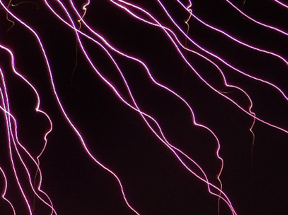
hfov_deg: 1.9
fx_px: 8689
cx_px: -133
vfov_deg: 1.4
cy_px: 160
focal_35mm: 1045
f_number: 5
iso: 80
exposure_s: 2
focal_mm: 50
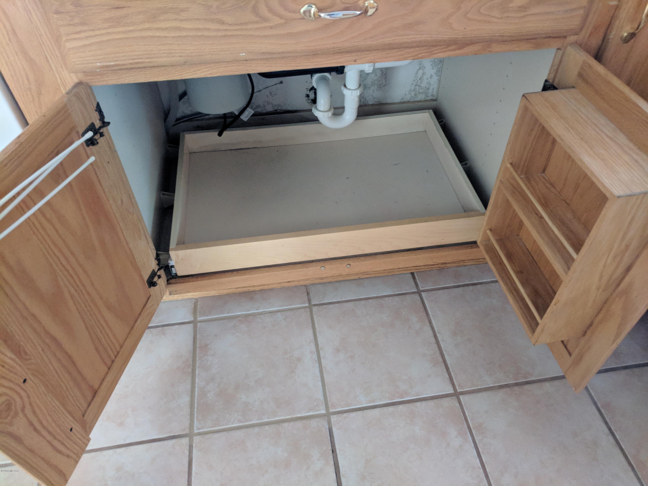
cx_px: 324
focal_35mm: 26
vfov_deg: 53.1
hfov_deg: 67.3
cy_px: 243
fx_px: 487
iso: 1208
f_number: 2
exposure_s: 1/30
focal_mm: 4.67
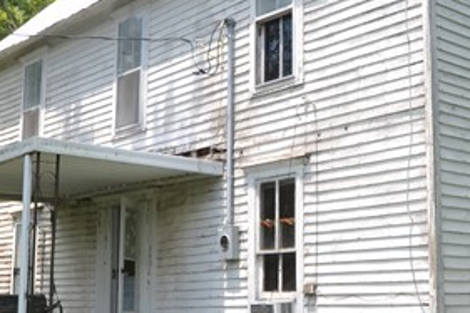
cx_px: 338
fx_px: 757
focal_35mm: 58
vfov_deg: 23.3
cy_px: 174
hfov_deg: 34.0
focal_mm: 10
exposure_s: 1/200
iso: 100
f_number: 6.3
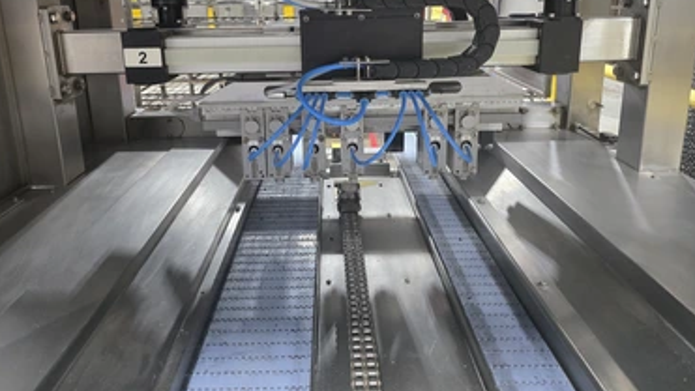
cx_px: 332
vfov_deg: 42.1
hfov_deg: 69.8
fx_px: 498
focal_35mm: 27
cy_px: 118
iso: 640
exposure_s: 1/120
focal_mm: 6.3
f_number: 1.7
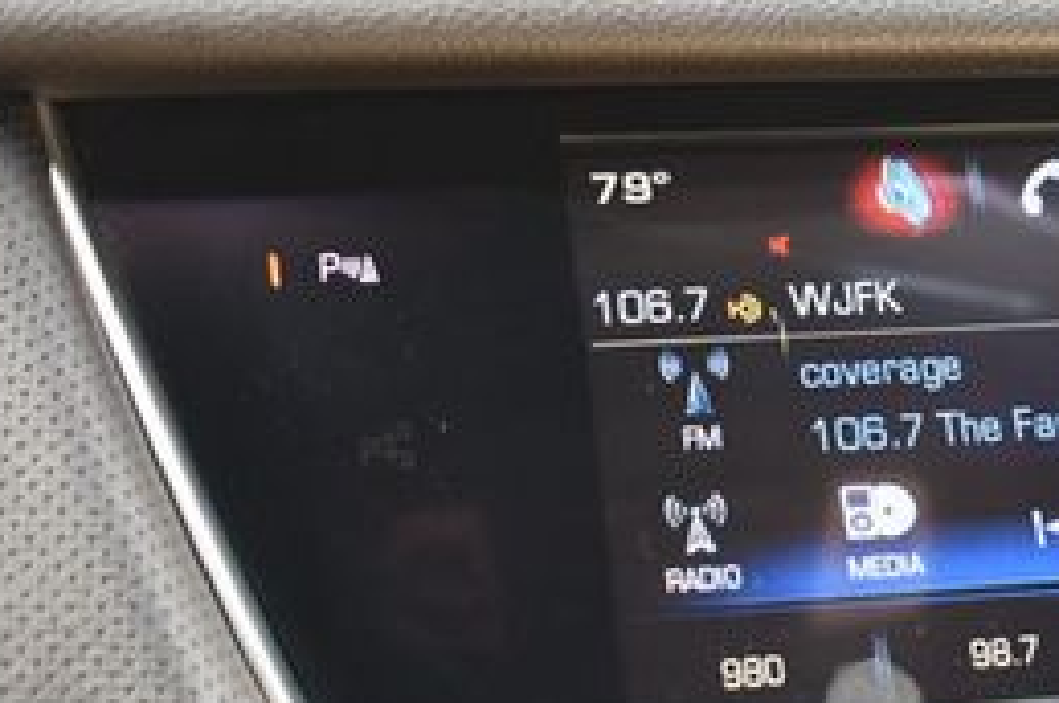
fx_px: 2909
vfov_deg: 13.8
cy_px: 454
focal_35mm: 99
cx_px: 1116
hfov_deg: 19.9
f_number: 4
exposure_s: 1/200
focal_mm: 27
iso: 800
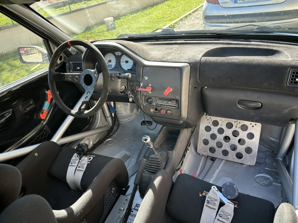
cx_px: 149
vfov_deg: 56.8
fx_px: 207
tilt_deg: -31.4
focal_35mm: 24
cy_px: 112
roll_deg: +9.3
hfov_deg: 71.6
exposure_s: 1/172
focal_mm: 6.86
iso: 100
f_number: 1.78
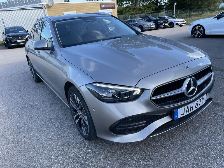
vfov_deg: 53.1
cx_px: 112
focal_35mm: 26
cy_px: 84
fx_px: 168
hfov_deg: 67.3
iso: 32
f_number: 1.6
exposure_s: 1/578
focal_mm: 4.2
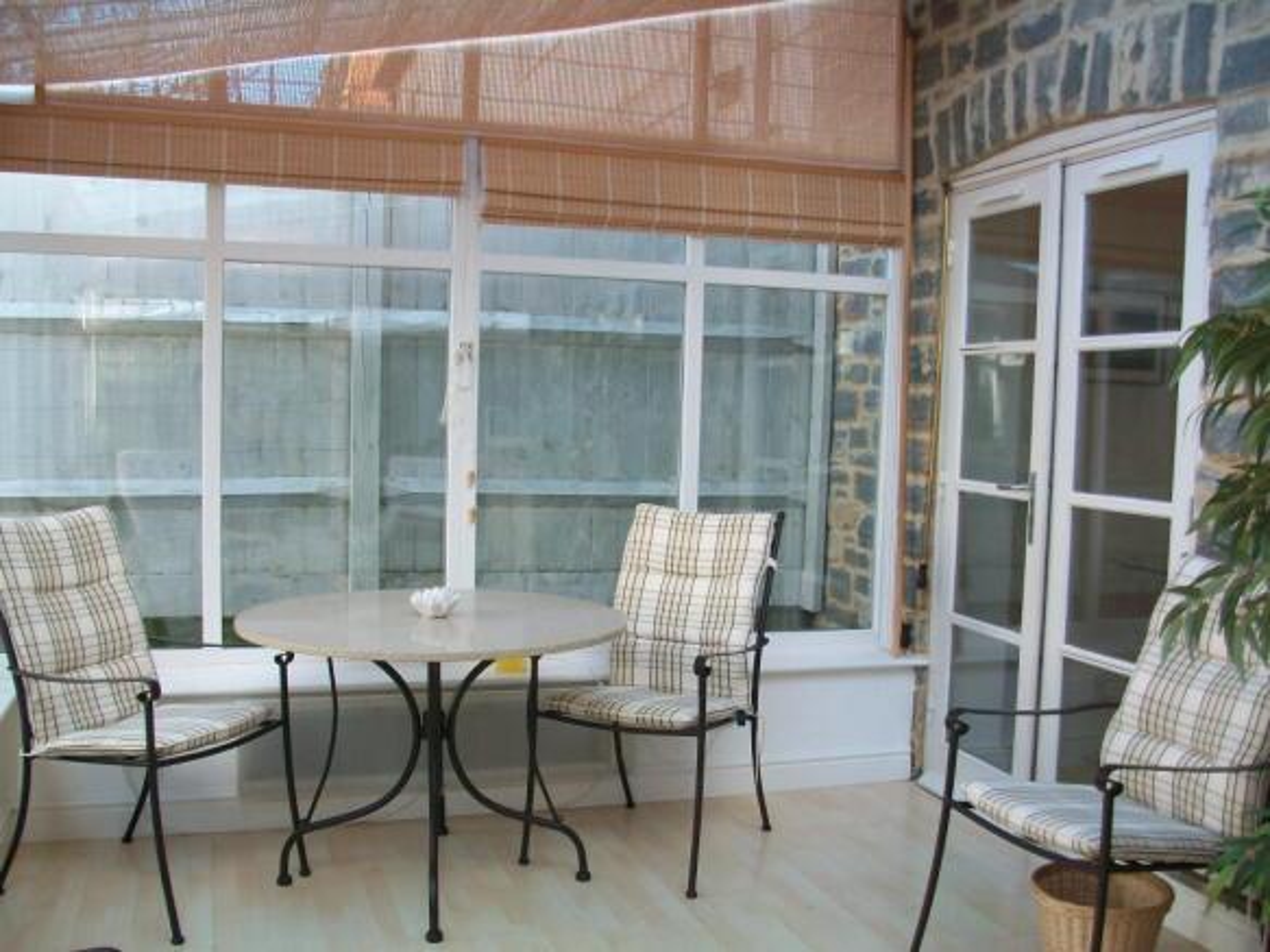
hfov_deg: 54.0
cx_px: 635
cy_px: 476
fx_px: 1247
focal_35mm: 34
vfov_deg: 41.8
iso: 80
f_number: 2.8
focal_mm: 5.7
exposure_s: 1/100
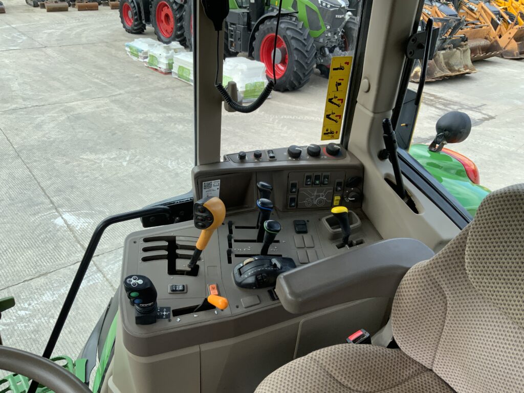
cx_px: 262
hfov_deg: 61.7
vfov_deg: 48.2
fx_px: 439
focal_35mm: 29
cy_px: 196
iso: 16
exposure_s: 1/446
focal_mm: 3
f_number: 1.8
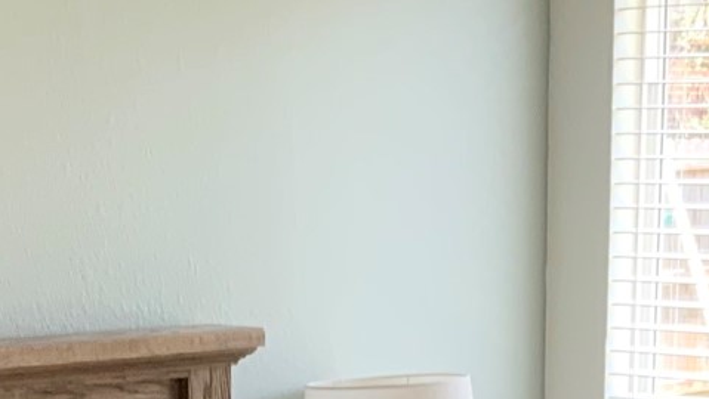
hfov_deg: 15.9
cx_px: 401
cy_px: 1099
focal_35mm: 135
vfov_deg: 8.0
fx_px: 2539
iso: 50
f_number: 1.8
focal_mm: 3
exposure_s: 1/60
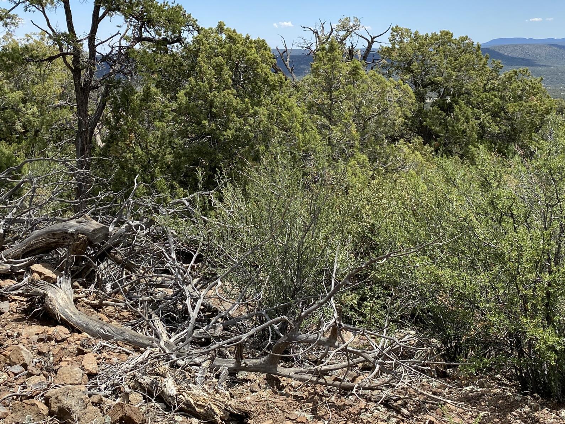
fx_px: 800
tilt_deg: -2.5
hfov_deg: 38.9
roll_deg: +1.2
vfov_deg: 29.0
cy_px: 81
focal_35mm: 49
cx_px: 271
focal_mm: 4.25
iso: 32
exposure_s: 1/3401
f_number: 1.8
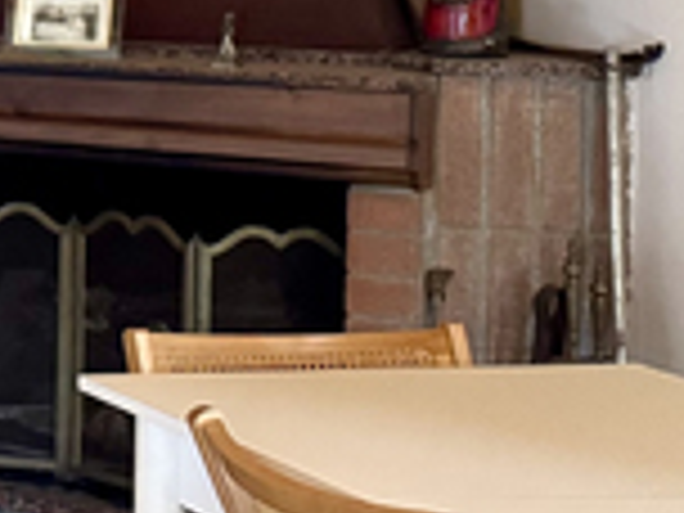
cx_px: -932
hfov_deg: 12.9
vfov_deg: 12.2
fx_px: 2351
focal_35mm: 119
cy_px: -61
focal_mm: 6.76
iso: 800
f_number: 1.78
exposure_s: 1/60
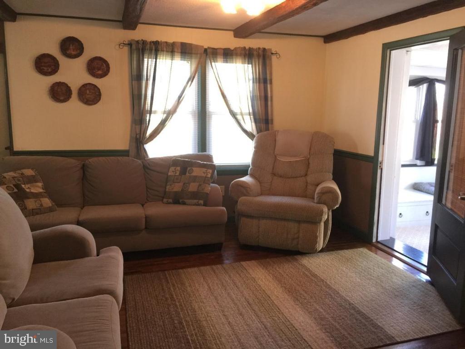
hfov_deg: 61.7
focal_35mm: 29
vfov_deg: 48.2
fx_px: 390
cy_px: 174
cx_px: 232
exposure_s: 1/15
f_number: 2.2
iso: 64
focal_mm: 4.15
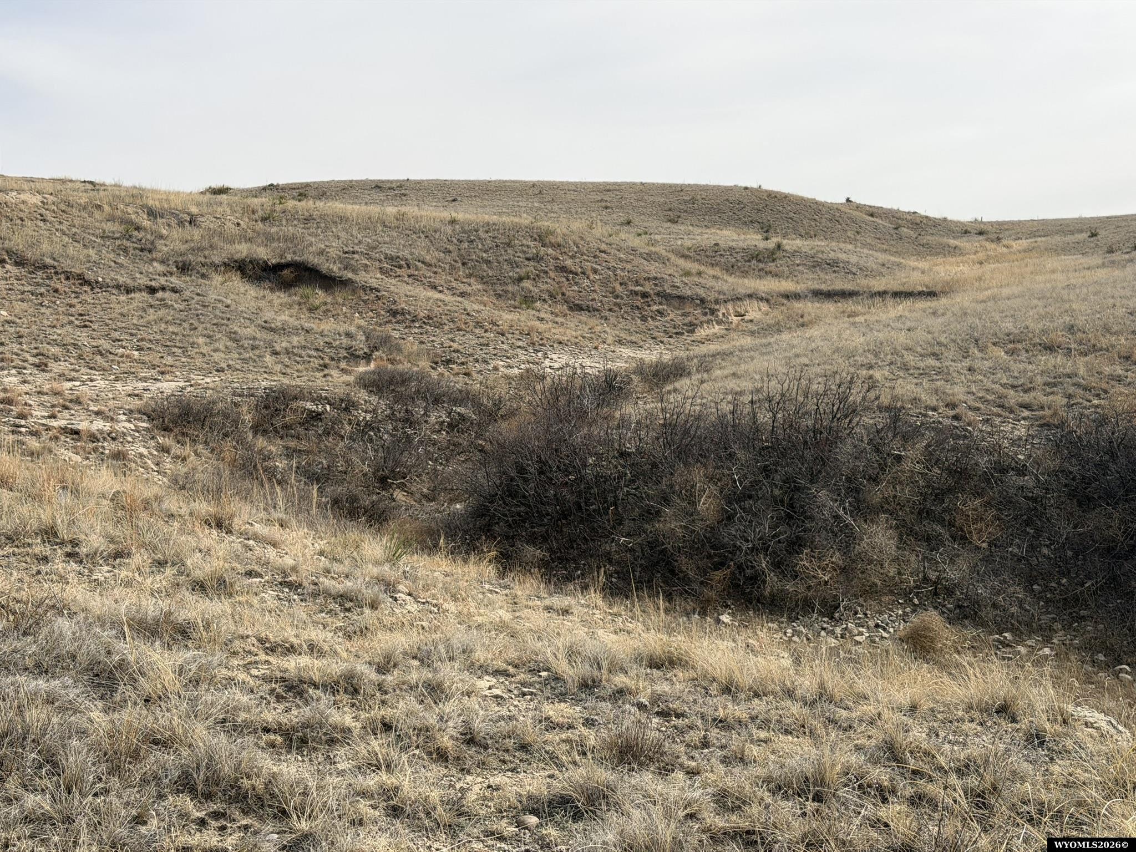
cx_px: 568
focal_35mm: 48
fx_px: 1575
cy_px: 426
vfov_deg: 30.3
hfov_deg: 39.7
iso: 64
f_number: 1.78
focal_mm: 6.76
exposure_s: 1/6024
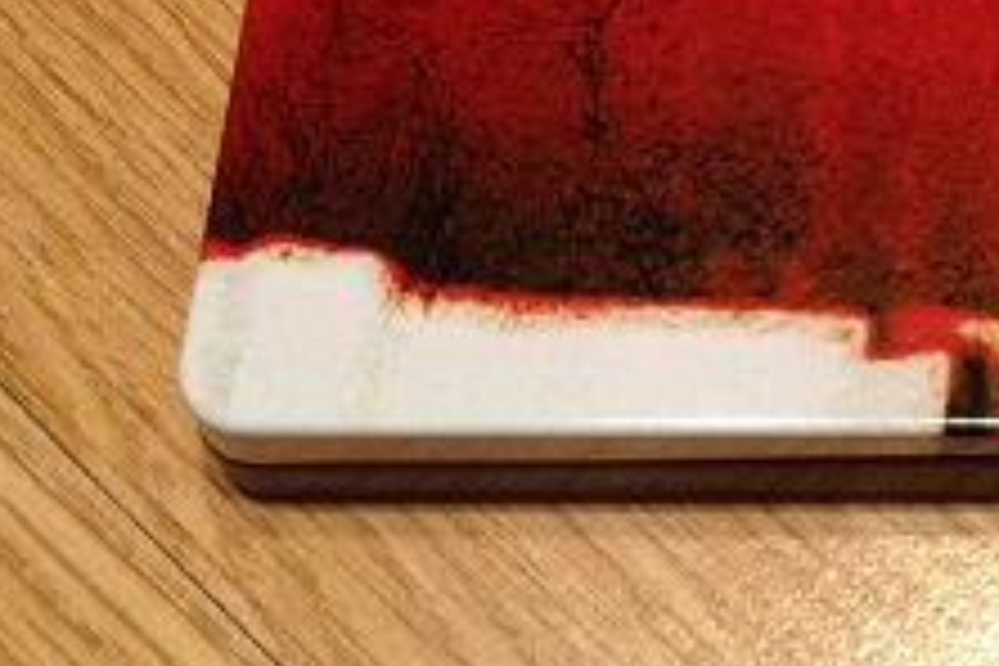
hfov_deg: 18.6
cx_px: 1130
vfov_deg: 12.5
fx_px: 2914
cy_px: -274
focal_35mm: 105
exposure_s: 1/20
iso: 160
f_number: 2.4
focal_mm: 4.28
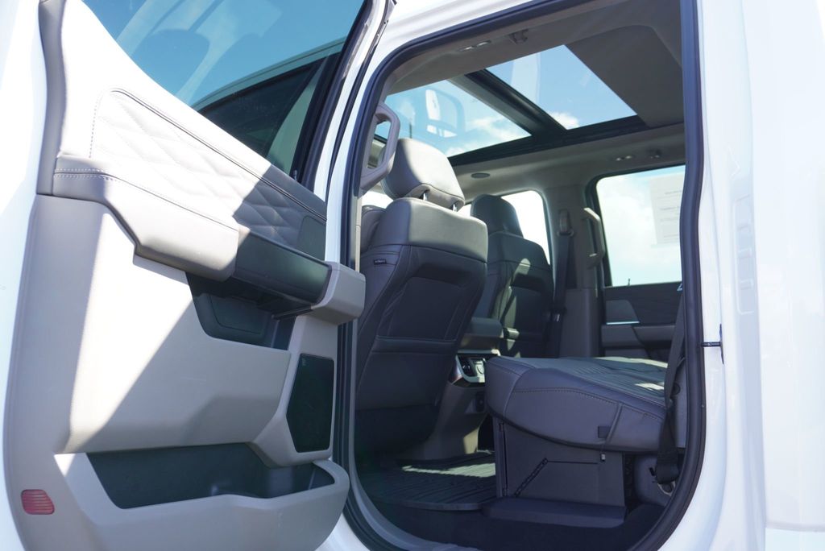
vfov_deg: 43.7
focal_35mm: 30
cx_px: 412
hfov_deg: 61.9
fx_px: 688
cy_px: 276
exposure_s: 1/80
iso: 100
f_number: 4.5
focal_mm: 20
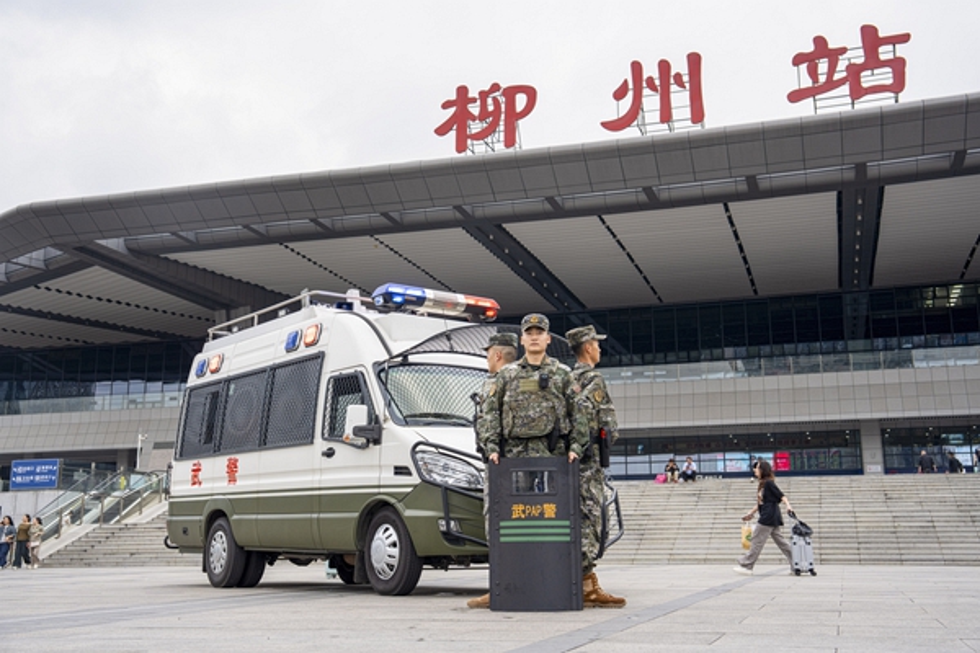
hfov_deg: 48.5
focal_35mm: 40
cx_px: 490
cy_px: 326
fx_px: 1089
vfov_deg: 33.4
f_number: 5.6
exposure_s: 1/125
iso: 400
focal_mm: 40
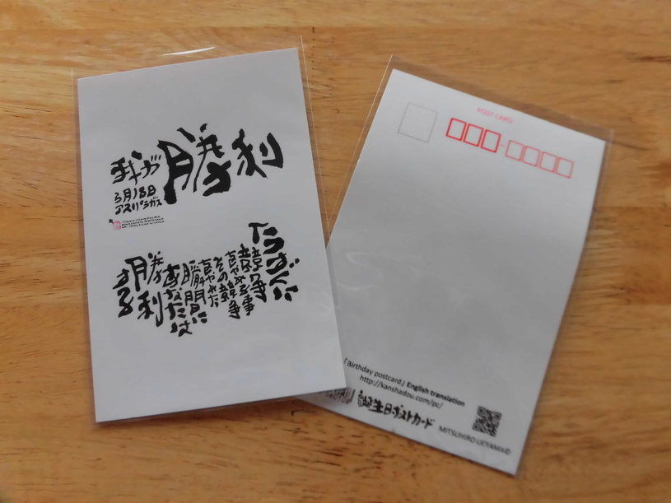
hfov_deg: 71.6
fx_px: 465
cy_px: 252
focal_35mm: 24
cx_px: 336
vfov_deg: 56.8
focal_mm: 4.3
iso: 250
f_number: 3.1
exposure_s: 1/50
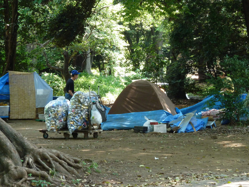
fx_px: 1057
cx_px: 124
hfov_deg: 13.4
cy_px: 94
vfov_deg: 10.1
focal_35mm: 147
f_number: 4.5
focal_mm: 24.1
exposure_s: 1/40
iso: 250
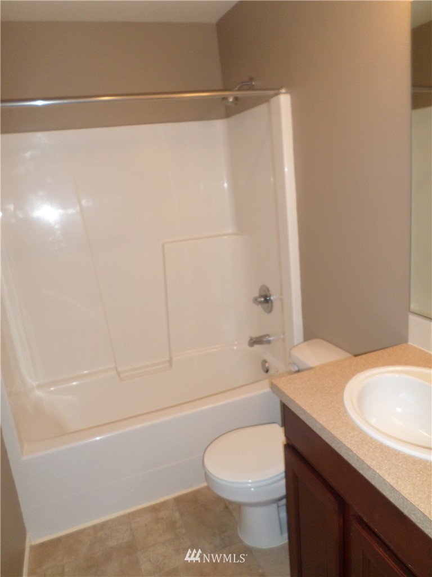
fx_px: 416
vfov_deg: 69.4
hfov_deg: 54.9
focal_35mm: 25
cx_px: 216
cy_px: 288
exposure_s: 1/30
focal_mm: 4.5
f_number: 2.5
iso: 100
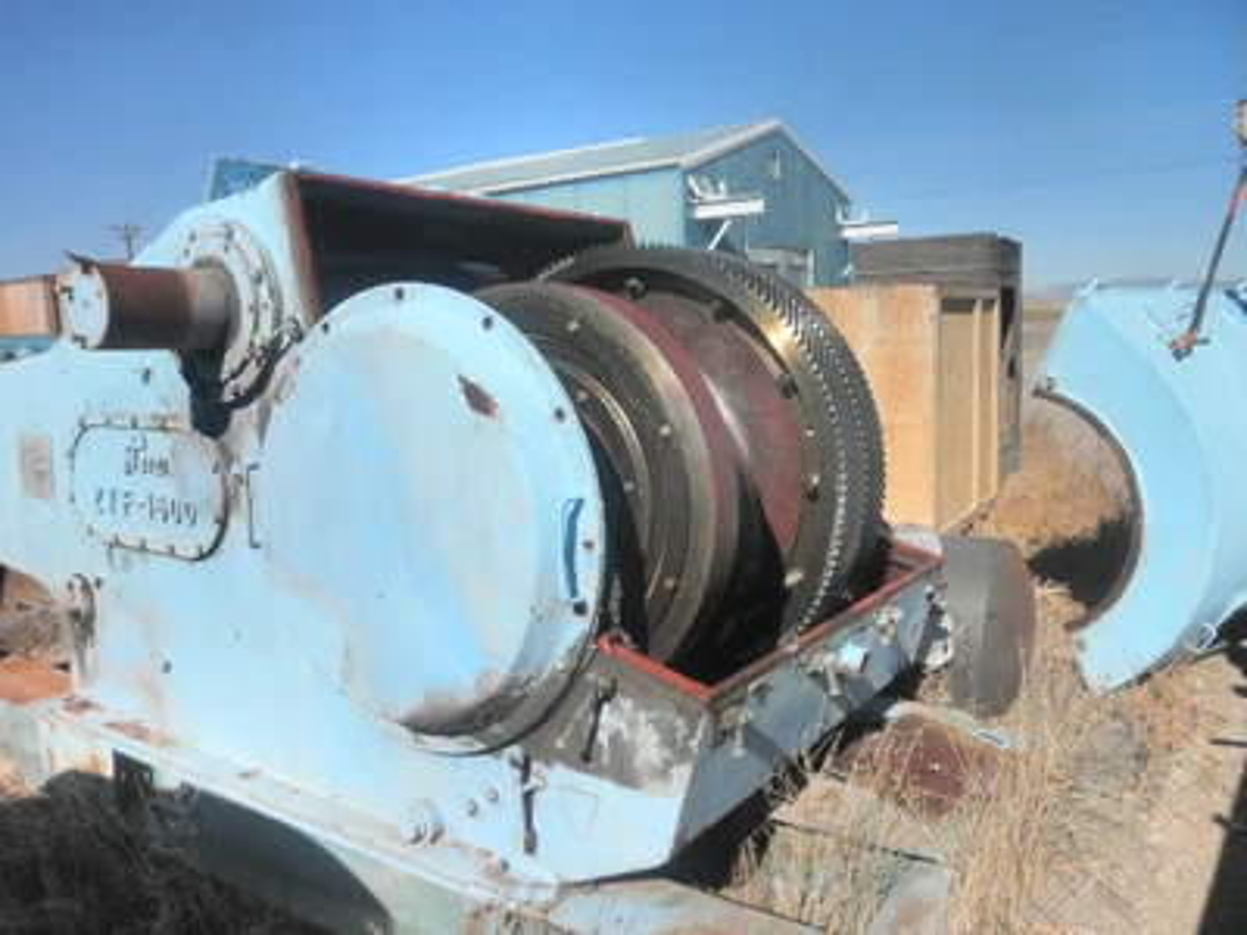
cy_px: 468
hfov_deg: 63.4
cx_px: 624
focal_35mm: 28
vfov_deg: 49.7
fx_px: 1009
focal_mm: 5
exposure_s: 1/200
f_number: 8.5
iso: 64
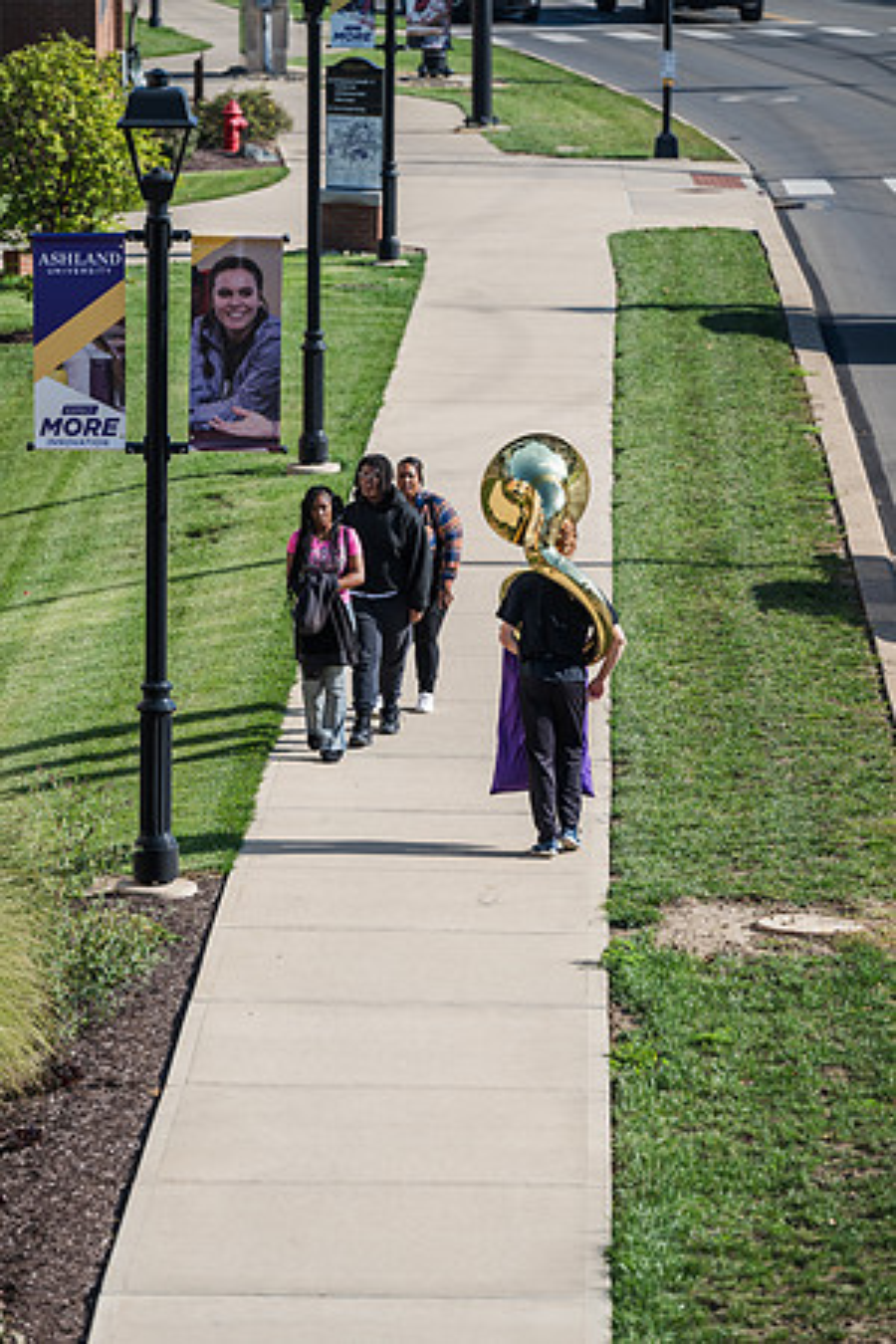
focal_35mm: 185
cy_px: 672
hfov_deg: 7.4
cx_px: 448
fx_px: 6906
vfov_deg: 11.1
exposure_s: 1/640
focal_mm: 185
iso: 100
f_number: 4
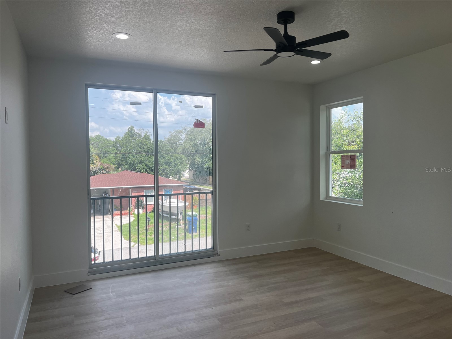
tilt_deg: -1.6
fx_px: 339
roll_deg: +1.1
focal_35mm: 26
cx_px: 226
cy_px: 170
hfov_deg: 67.3
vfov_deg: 53.1
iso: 50
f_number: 1.5
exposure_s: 1/733
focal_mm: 5.7
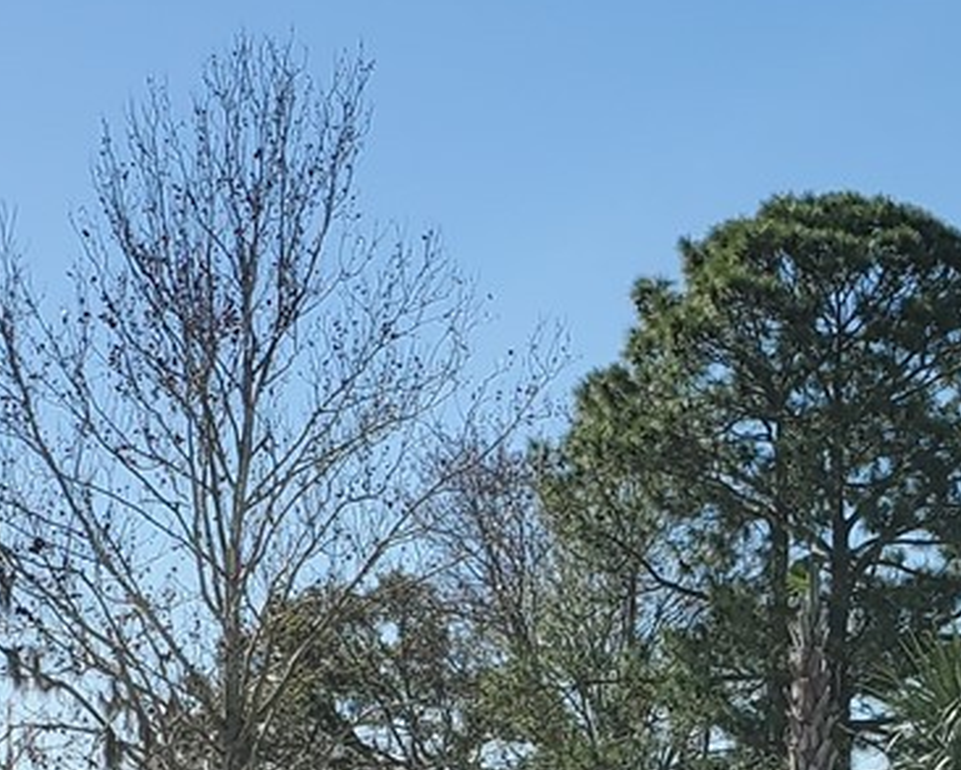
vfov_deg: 13.4
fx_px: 3158
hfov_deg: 16.8
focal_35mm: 111
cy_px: 1014
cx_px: 1008
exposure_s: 1/2105
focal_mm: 4.3
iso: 50
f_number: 2.4
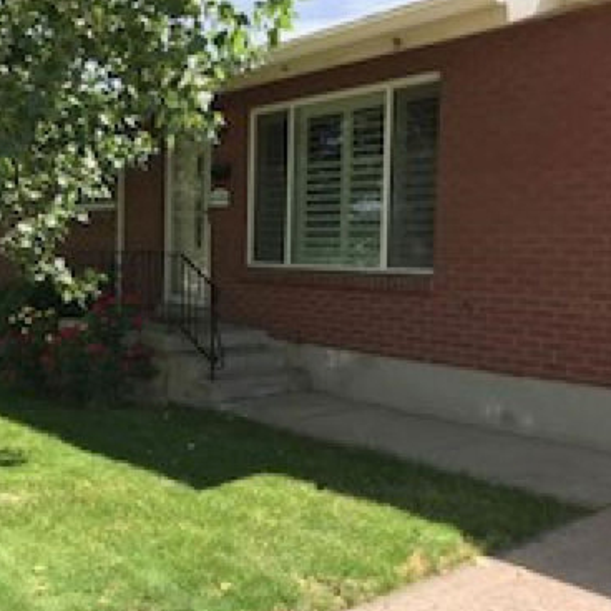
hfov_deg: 38.6
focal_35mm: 43
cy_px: 291
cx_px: 194
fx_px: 859
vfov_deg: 39.2
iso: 20
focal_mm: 3.99
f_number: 1.8
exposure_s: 1/833
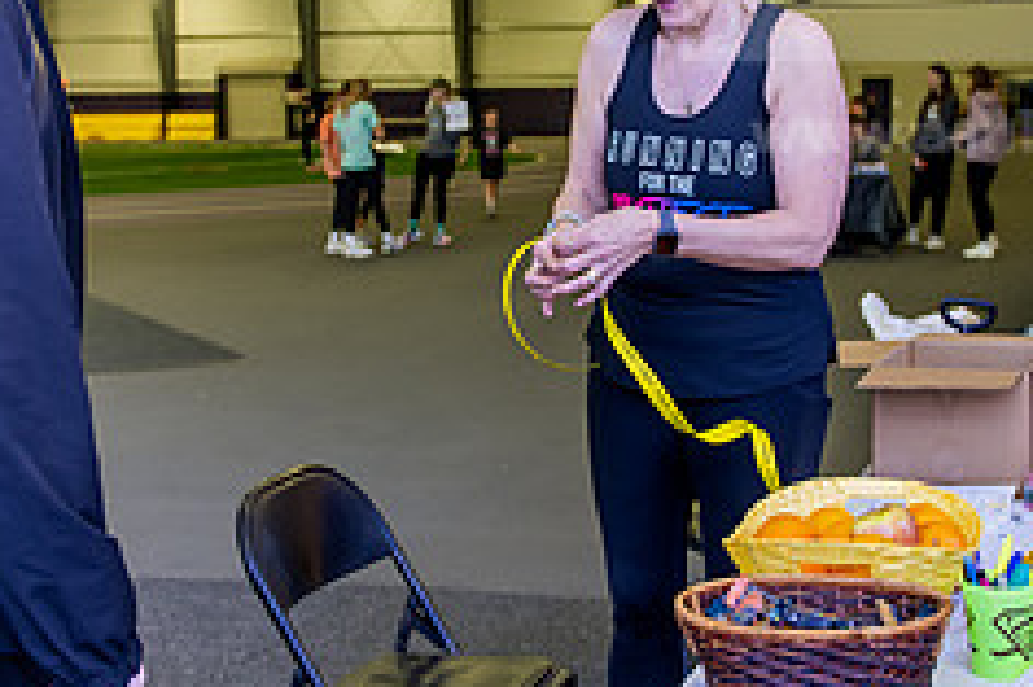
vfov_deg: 21.1
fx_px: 1835
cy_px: 225
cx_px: 552
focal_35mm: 64
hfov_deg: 31.4
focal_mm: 26
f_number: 2.8
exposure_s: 1/200
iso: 800
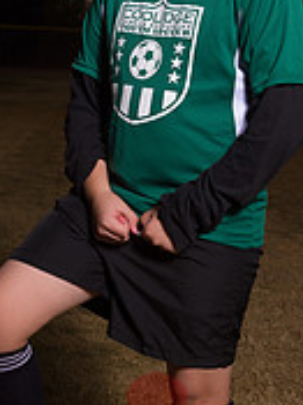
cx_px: 136
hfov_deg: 15.7
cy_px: 174
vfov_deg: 20.9
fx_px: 1098
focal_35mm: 94
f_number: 5.6
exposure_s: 1/320
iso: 640
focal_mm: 38
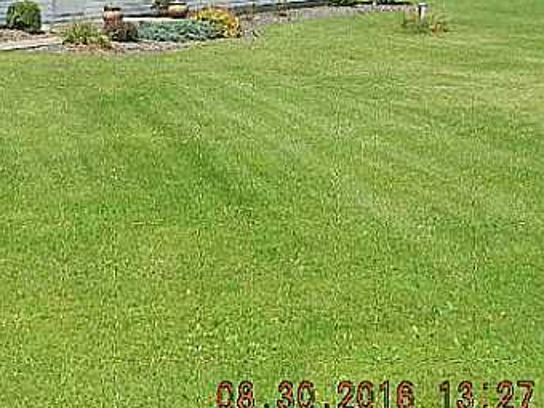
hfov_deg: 25.1
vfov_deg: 19.7
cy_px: 18
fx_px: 1147
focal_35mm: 73
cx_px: -29
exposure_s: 1/1000
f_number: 3.2
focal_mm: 5.6
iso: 110
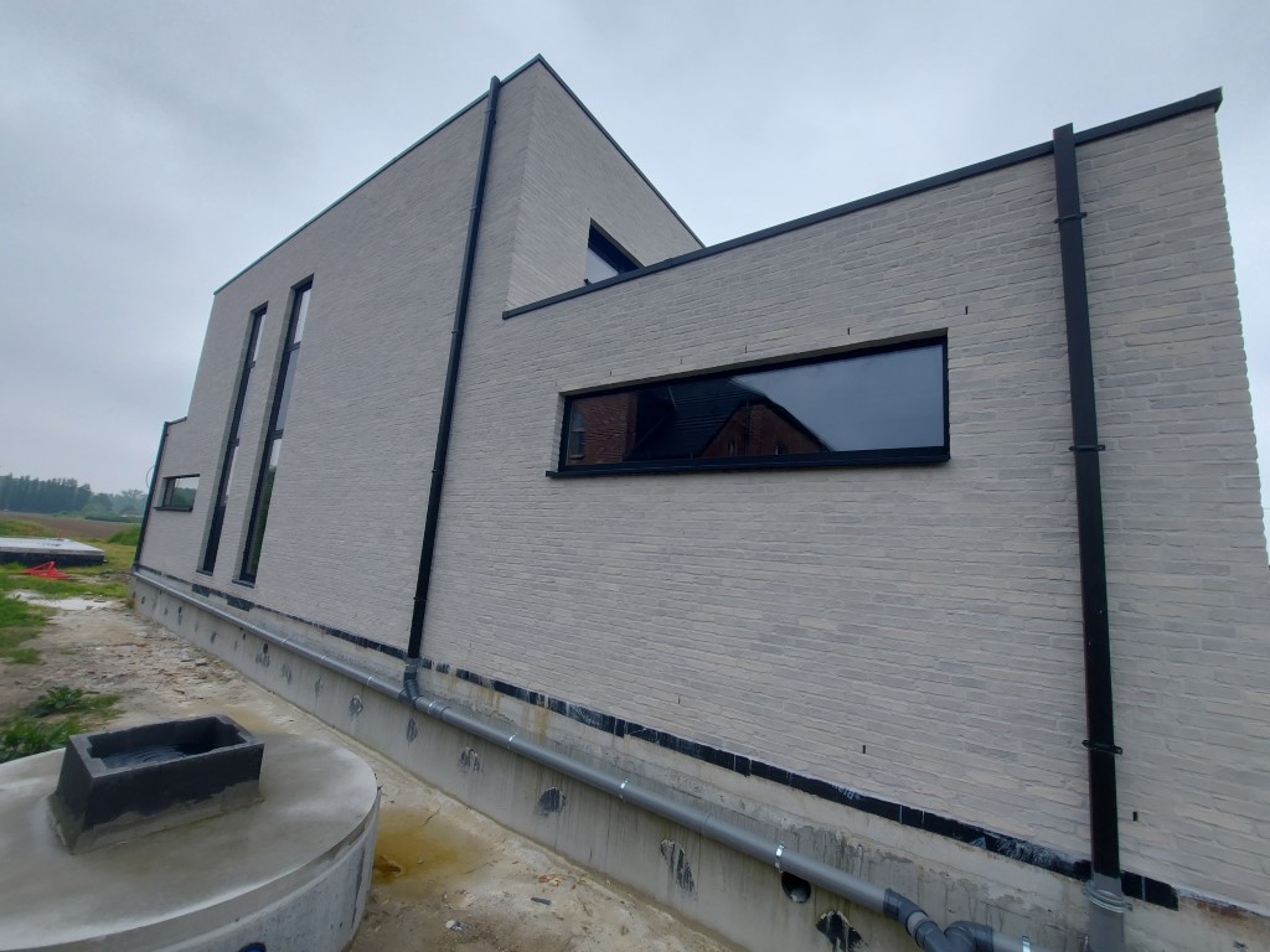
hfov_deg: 106.2
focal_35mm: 13
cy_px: 476
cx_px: 635
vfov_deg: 89.9
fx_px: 477
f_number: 2.2
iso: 50
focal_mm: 1.74
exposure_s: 1/649
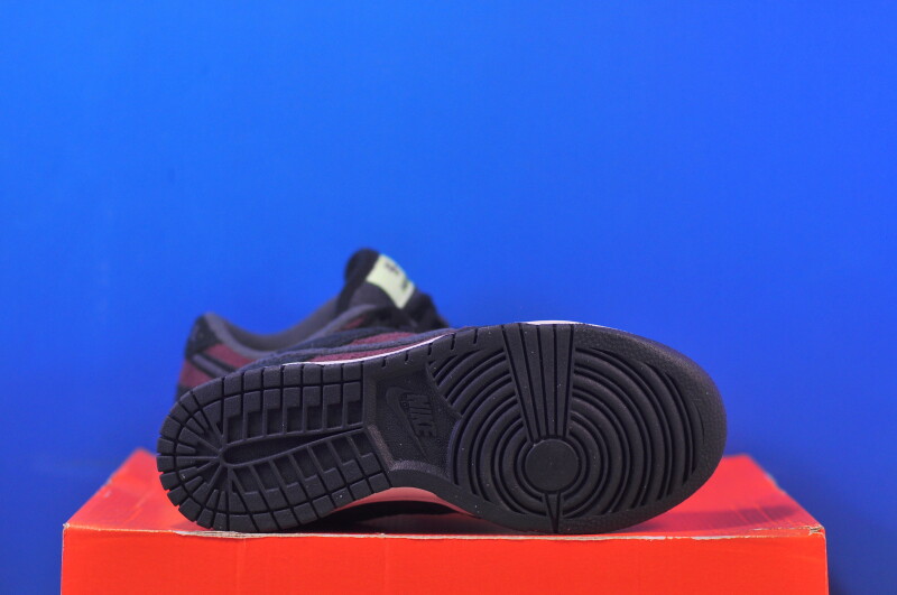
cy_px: 298
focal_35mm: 75
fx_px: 1866
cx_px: 448
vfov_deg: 18.1
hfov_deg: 27.0
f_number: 2.5
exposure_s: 1/320
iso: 250
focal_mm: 50
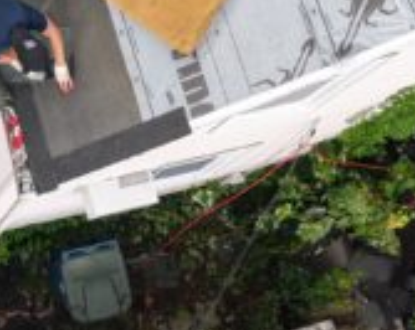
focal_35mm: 108
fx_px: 1324
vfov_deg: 13.4
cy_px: -169
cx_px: -109
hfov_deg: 16.9
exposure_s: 1/400
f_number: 1.8
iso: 150
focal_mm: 6.48
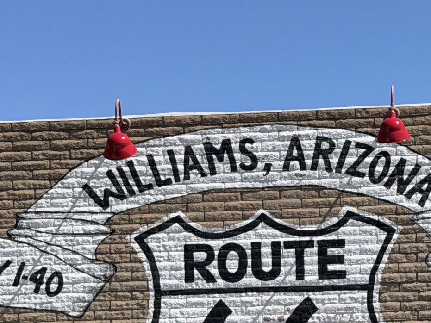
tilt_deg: +1.1
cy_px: 412
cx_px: 252
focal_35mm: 132
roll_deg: +0.7
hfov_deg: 14.9
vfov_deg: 11.0
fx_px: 1643
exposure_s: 1/3704
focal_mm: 6.76
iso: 64
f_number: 1.78
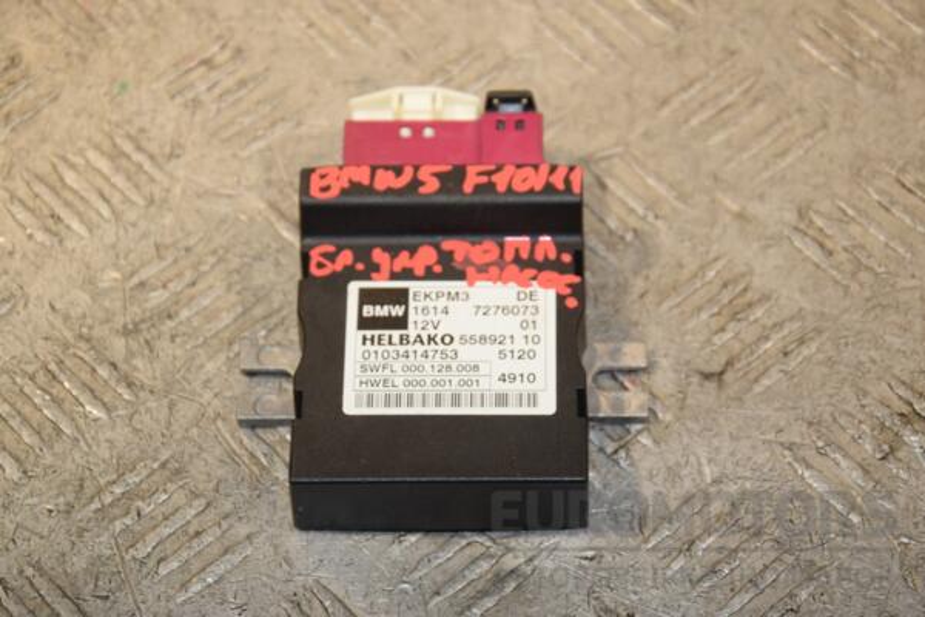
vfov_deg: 11.4
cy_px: 308
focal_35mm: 120
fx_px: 3083
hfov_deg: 17.1
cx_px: 462
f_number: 6.3
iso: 800
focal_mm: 80
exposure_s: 1/200
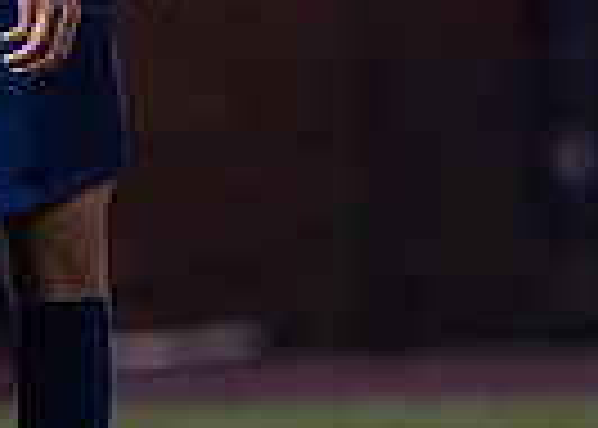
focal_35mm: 1243
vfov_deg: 1.2
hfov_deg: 1.6
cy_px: -72
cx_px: 38
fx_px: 21111
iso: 6400
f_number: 2.8
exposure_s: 1/1250
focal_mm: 200
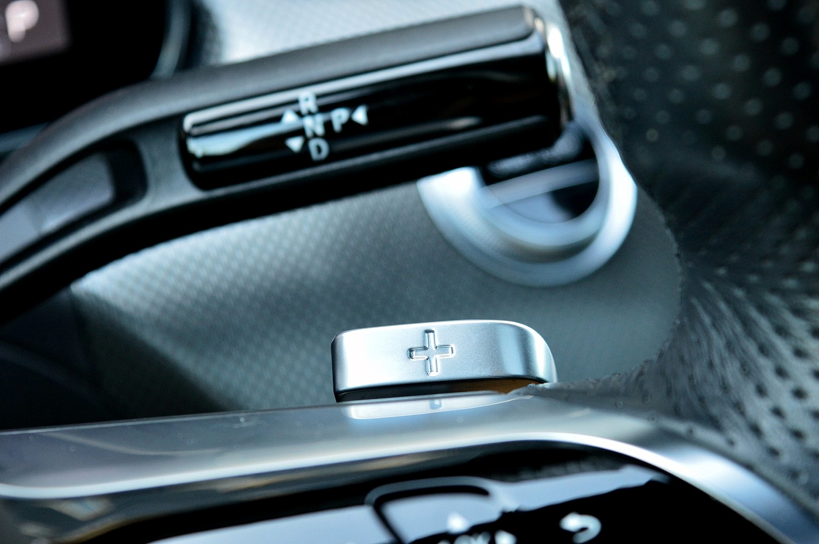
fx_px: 1773
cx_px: 410
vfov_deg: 17.5
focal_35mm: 78
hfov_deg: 26.0
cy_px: 272
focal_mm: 52
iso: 800
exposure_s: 1/60
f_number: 5.6
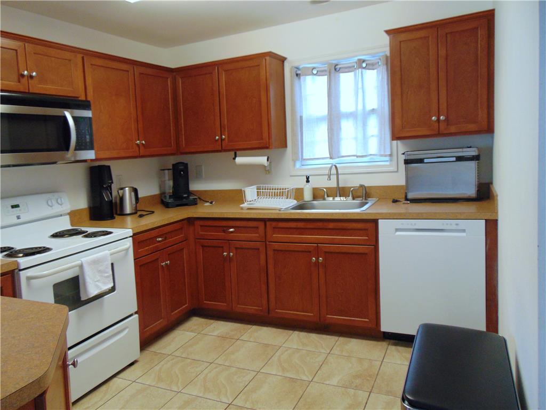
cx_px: 273
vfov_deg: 54.9
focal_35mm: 25
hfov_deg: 69.4
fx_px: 394
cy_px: 205
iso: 250
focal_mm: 4.5
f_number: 3
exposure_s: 1/30
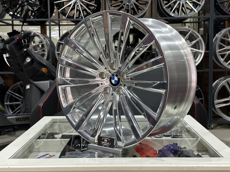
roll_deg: +0.9
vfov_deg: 30.3
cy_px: 86
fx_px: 319
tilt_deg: -4.9
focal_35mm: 48
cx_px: 115
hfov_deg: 39.7
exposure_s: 1/50
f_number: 1.78
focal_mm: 6.86
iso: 160
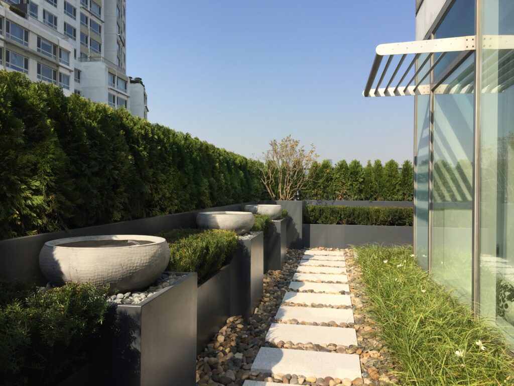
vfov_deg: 48.2
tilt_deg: -1.4
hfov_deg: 61.7
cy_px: 193
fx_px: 431
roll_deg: +1.4
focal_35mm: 29
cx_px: 257
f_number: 2.2
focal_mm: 4.15
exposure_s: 1/2639
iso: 32
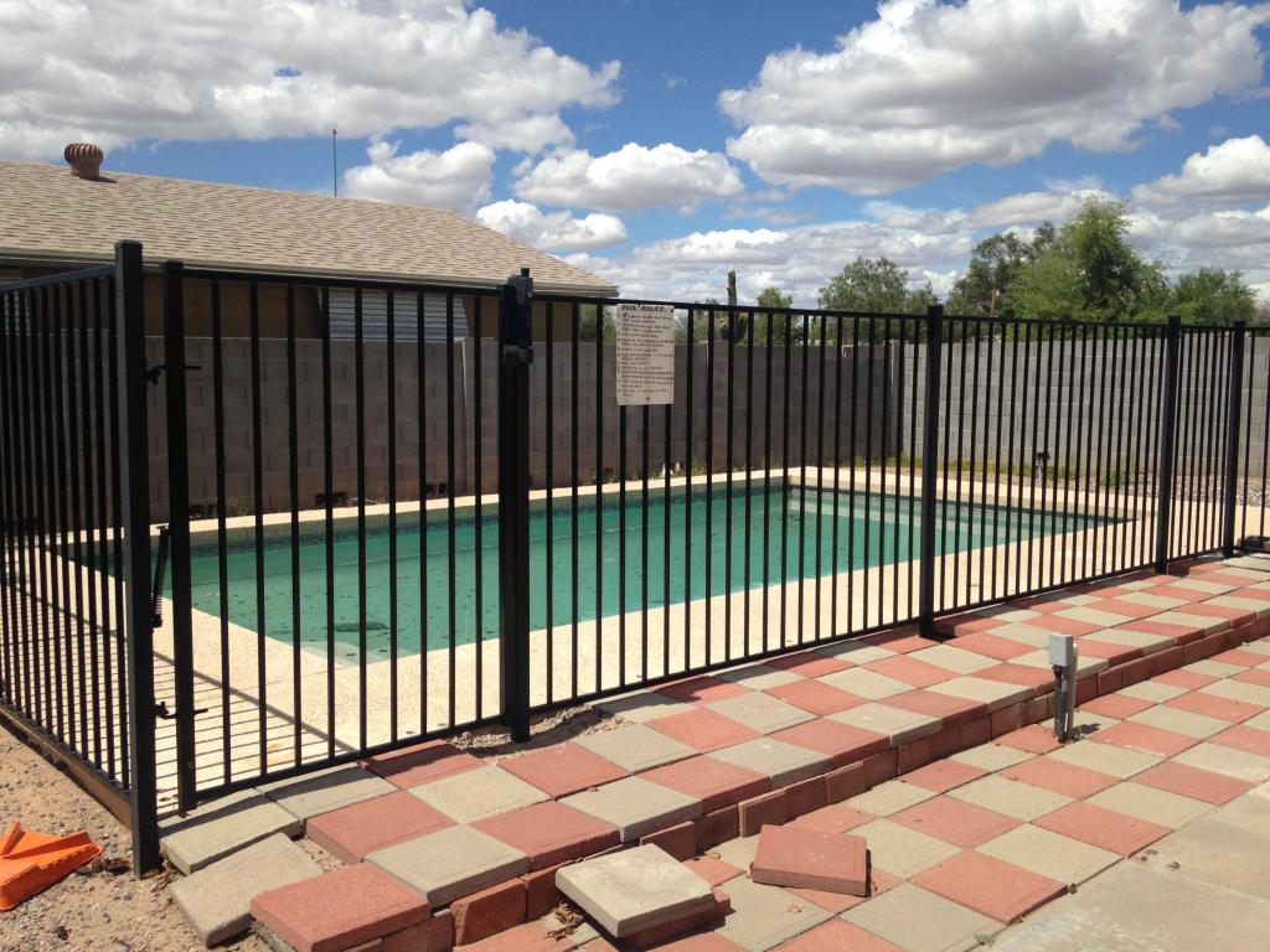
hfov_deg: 55.4
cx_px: 635
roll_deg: -2.7
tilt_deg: -2.7
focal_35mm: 33
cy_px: 476
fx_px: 1211
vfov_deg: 42.9
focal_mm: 4.12
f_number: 2.4
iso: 50
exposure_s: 1/2710
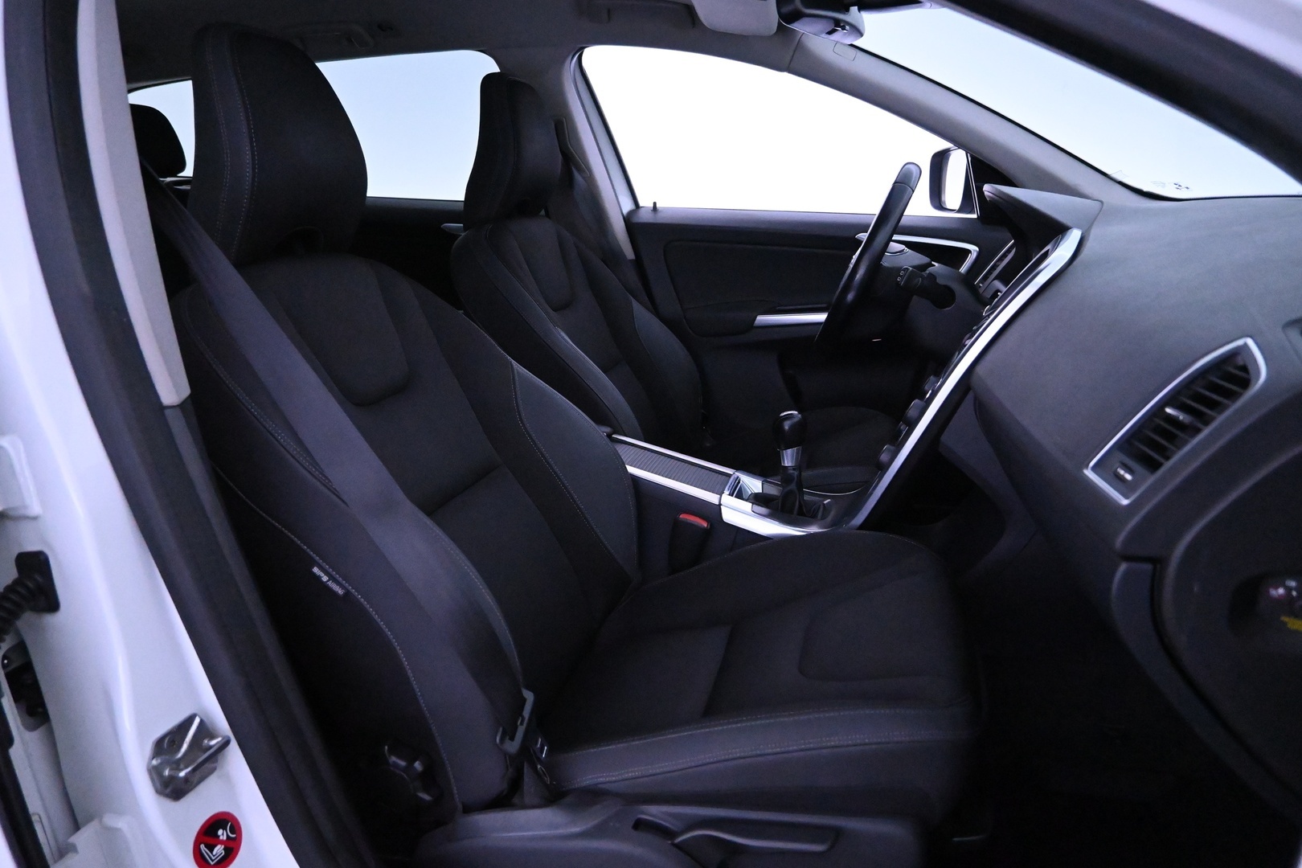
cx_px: 651
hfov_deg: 73.7
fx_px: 868
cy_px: 434
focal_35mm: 24
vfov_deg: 53.1
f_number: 3.5
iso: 10000
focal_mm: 16
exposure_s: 1/160
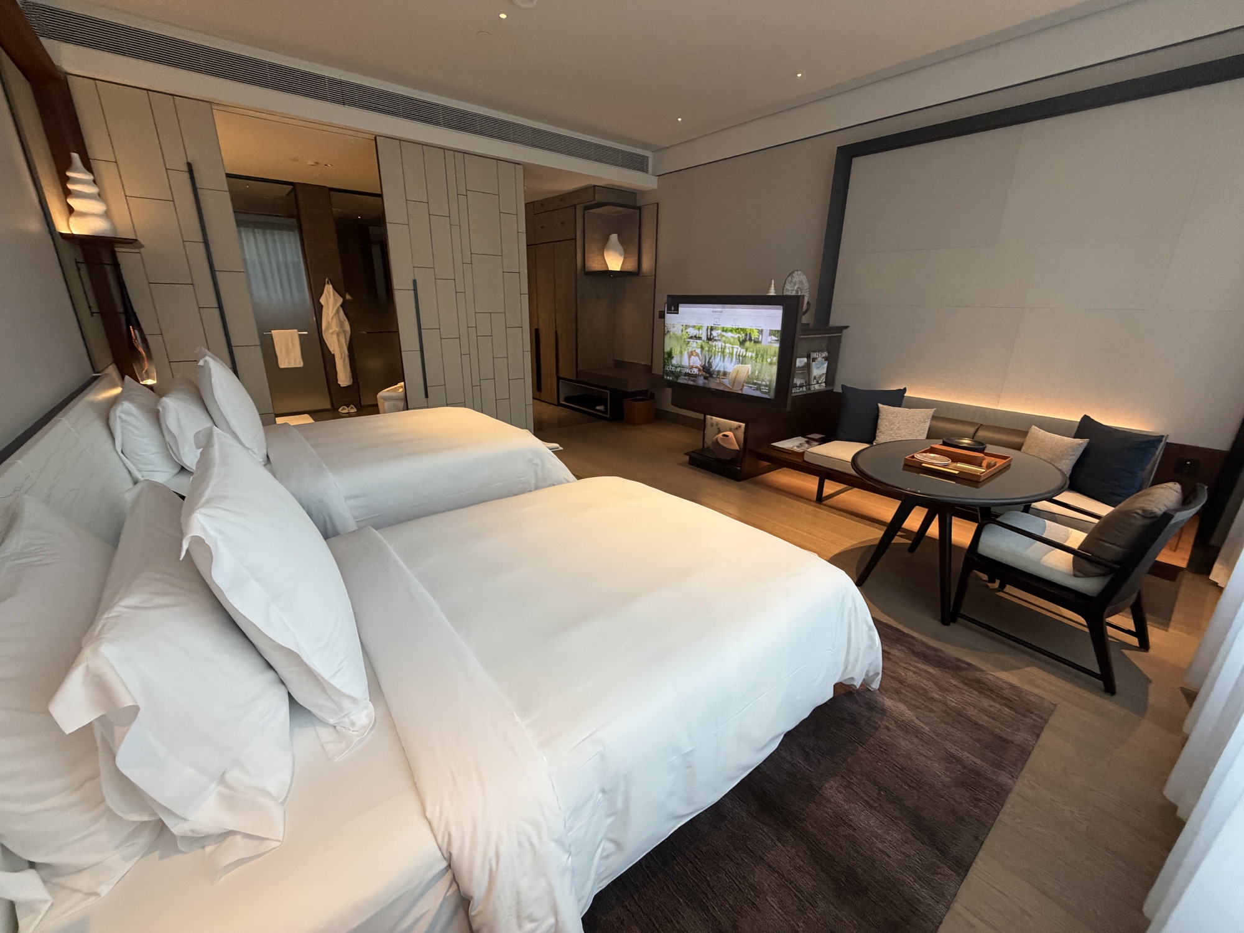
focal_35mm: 14
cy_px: 466
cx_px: 622
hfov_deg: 102.1
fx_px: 503
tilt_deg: -18.9
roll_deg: -0.4
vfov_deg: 85.7
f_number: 2.2
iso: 320
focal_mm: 2.22
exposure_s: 1/95
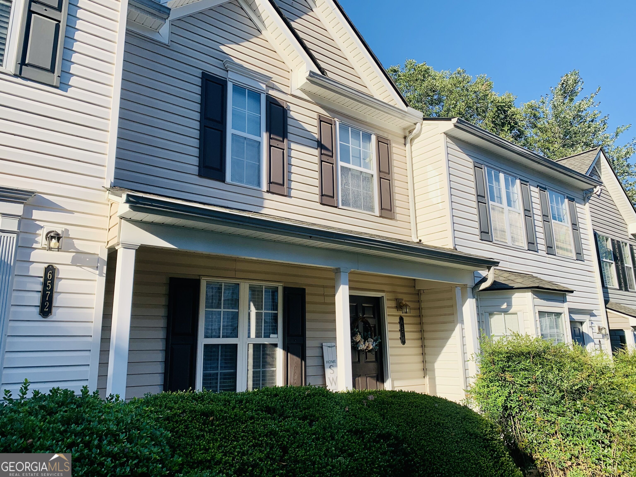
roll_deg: +2.4
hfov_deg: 67.3
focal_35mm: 26
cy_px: 238
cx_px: 318
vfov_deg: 53.1
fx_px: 478
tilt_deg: +11.6
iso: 25
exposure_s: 1/1536
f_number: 1.8
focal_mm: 4.25
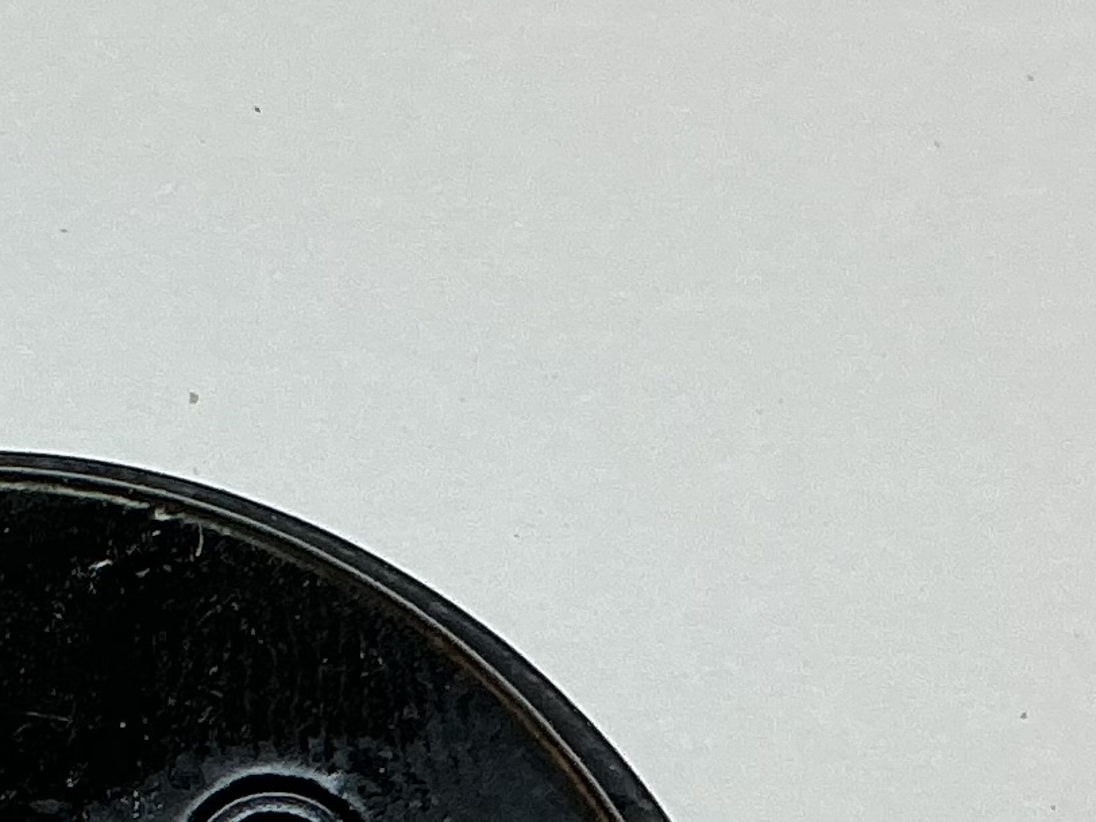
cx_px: 69
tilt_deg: -75.5
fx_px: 4559
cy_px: 1053
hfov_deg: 13.6
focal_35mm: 144
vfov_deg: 10.1
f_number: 1.8
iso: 32
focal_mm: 3
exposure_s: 1/120
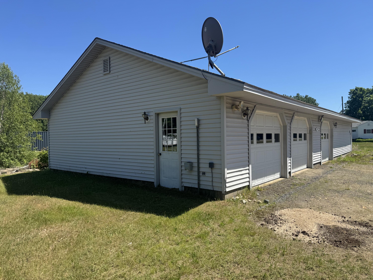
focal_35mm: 24
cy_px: 140
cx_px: 186
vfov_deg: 56.8
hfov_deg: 71.6
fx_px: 259
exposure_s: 1/3802
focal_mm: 6.76
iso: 80
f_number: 1.78
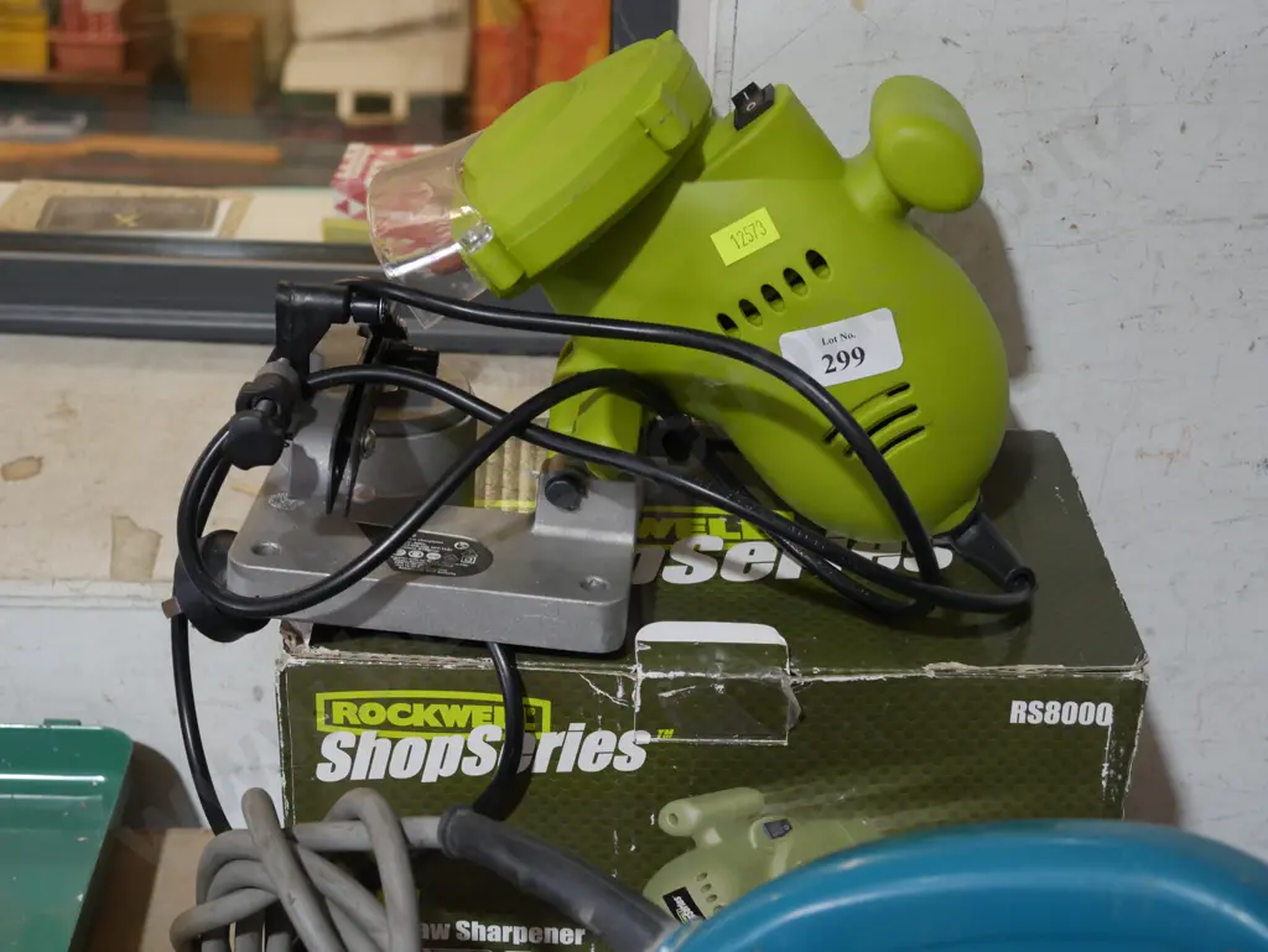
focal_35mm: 62
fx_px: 2272
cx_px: 634
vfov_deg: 23.7
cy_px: 476
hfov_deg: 31.2
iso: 1250
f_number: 5.4
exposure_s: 1/80
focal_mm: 31
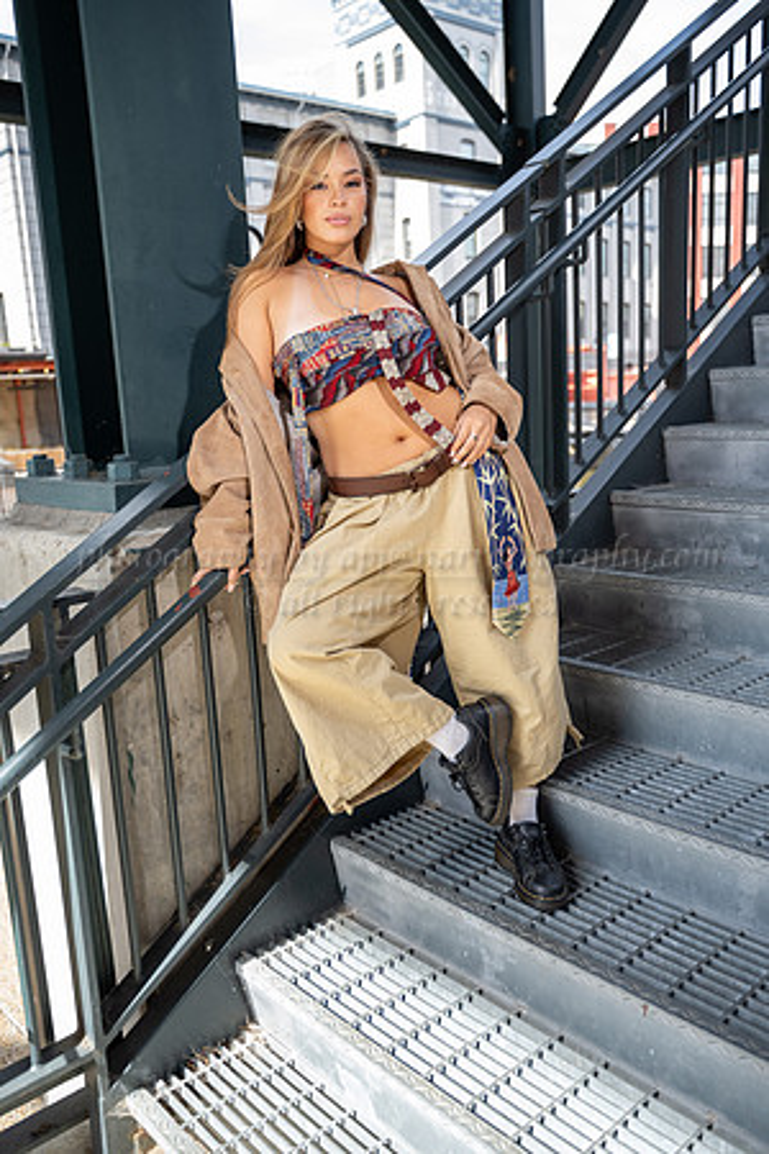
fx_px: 961
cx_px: 384
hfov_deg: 43.6
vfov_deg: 61.9
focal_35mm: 30
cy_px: 577
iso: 400
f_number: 2.8
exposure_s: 1/800
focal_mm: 30
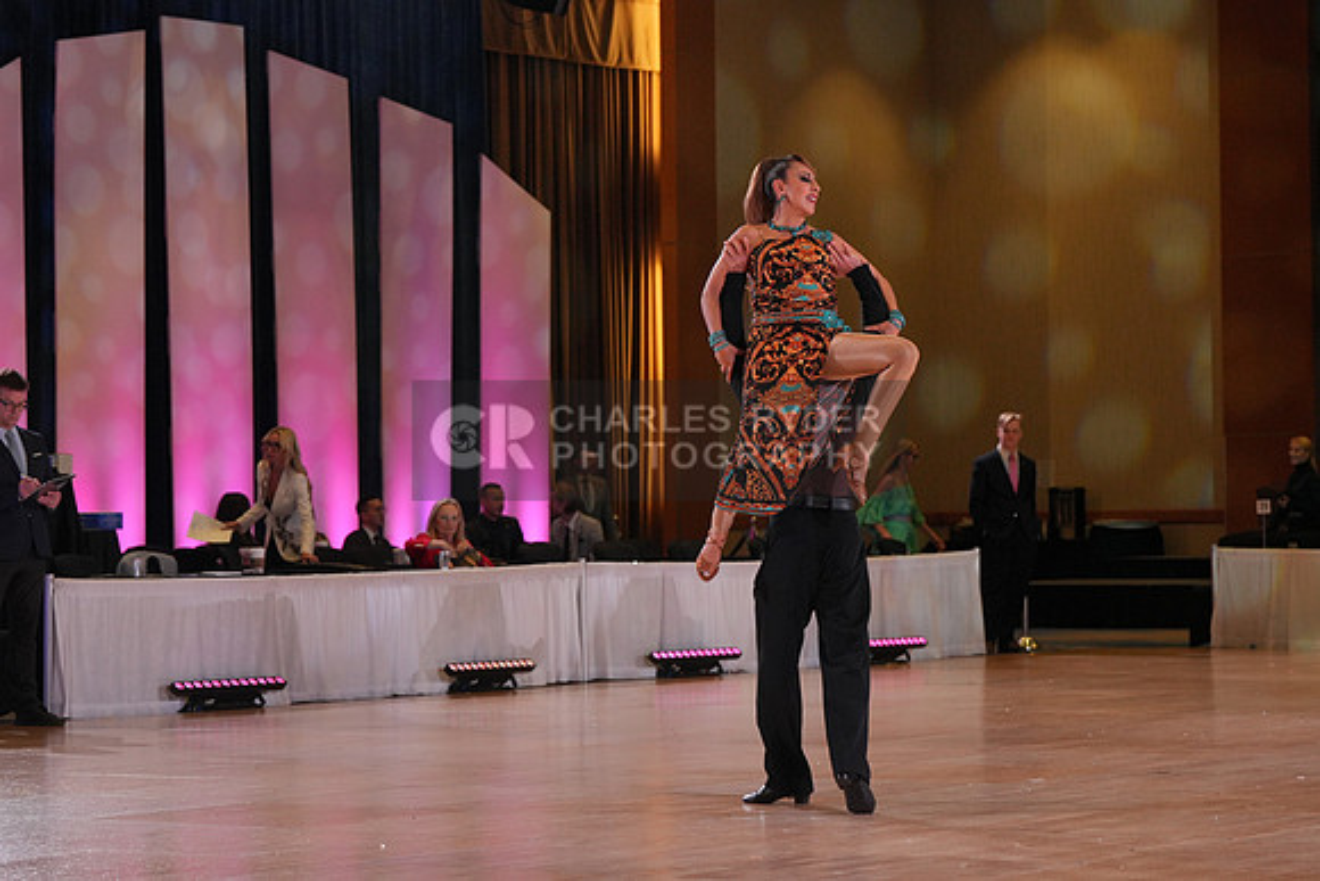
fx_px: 3997
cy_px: 440
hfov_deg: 18.8
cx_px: 660
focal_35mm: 109
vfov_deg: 12.6
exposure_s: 1/400
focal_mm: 109
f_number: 5.6
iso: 2000
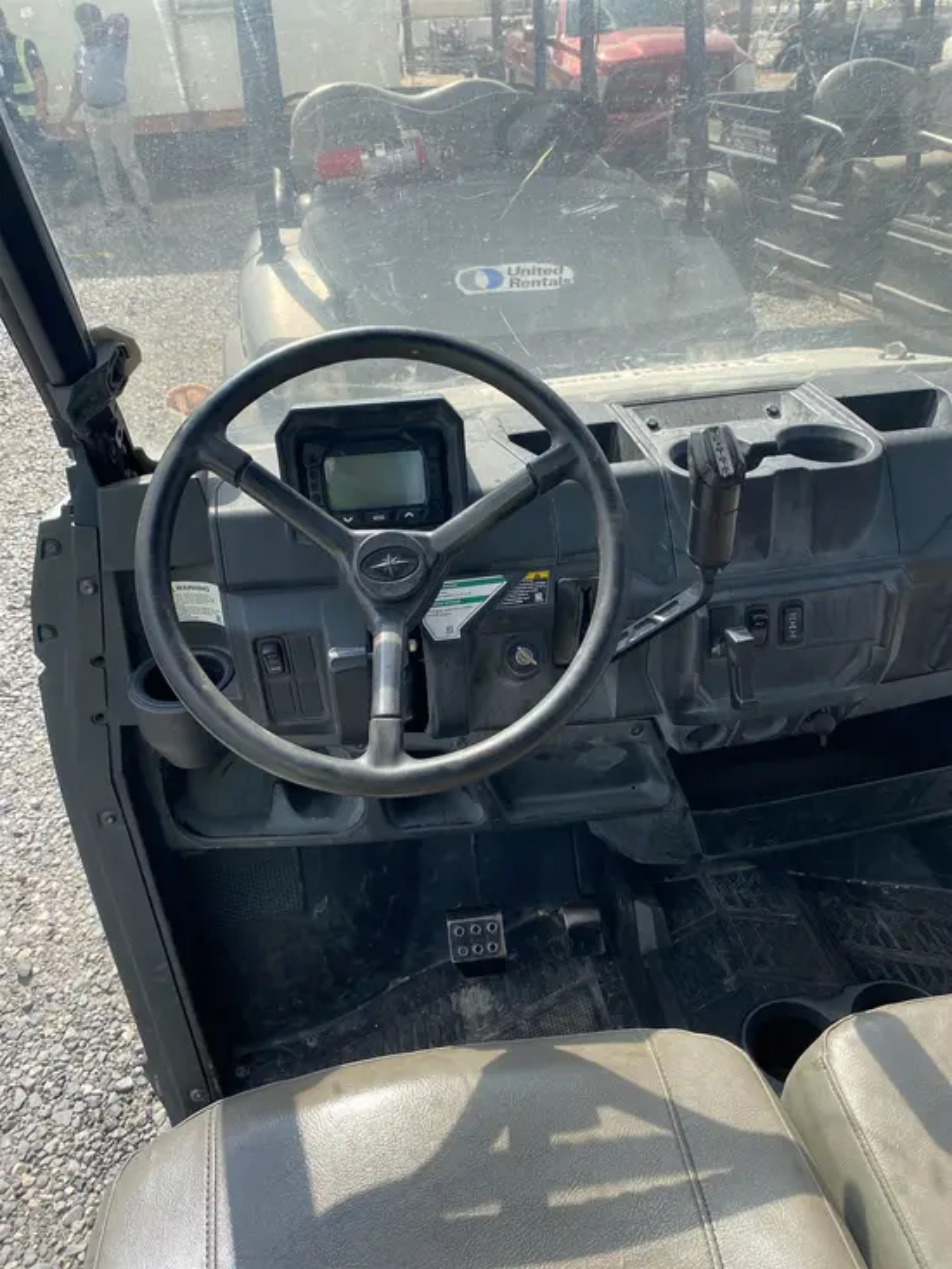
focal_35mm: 26
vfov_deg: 67.3
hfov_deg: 53.1
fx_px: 953
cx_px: 476
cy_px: 634
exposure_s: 1/890
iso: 32
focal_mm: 4.25
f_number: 1.8
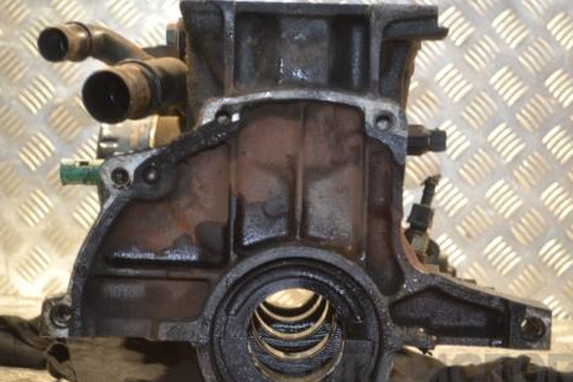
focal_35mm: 78
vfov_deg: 17.5
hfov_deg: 26.0
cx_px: 260
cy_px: 207
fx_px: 1241
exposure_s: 1/60
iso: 900
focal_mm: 40
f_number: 5.3
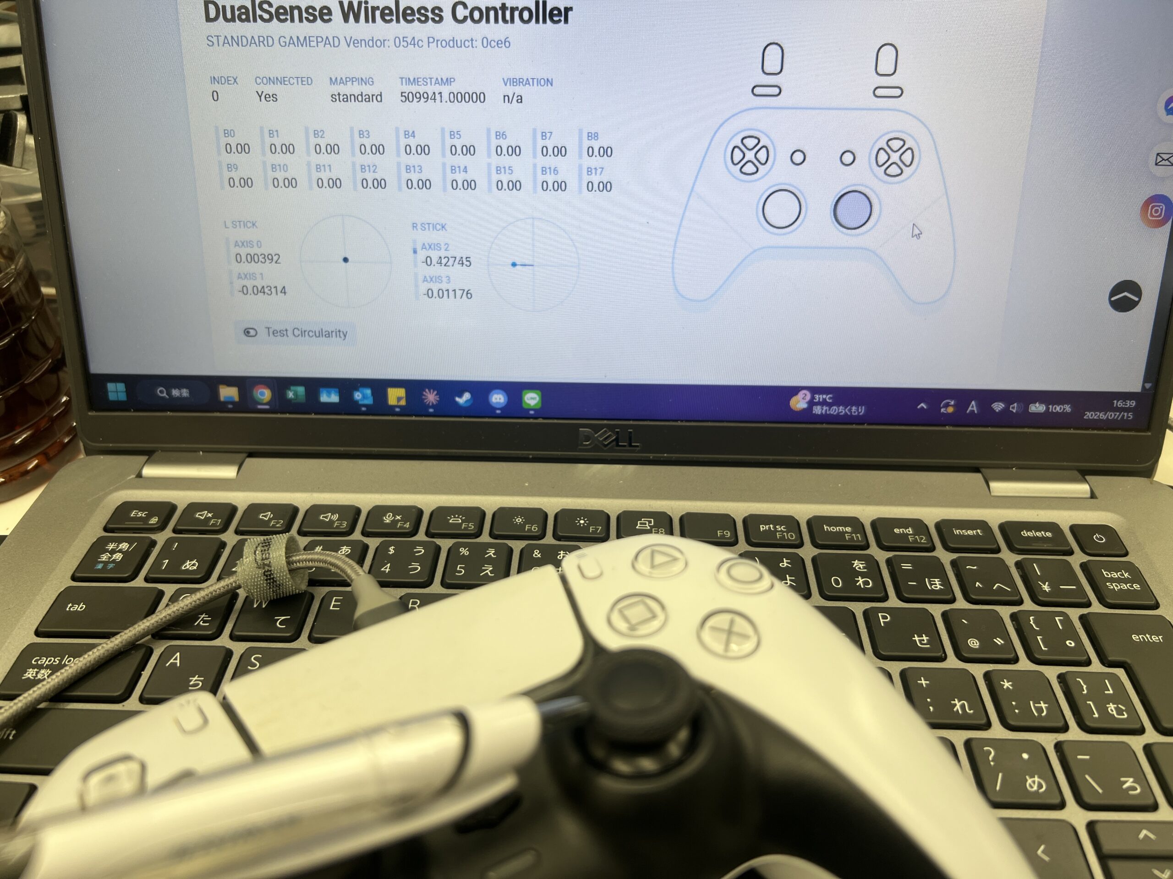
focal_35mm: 26
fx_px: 881
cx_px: 586
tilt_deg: -36.1
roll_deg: +1.5
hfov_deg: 67.3
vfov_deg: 53.1
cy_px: 440
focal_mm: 5.7
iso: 40
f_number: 1.5
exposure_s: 1/100
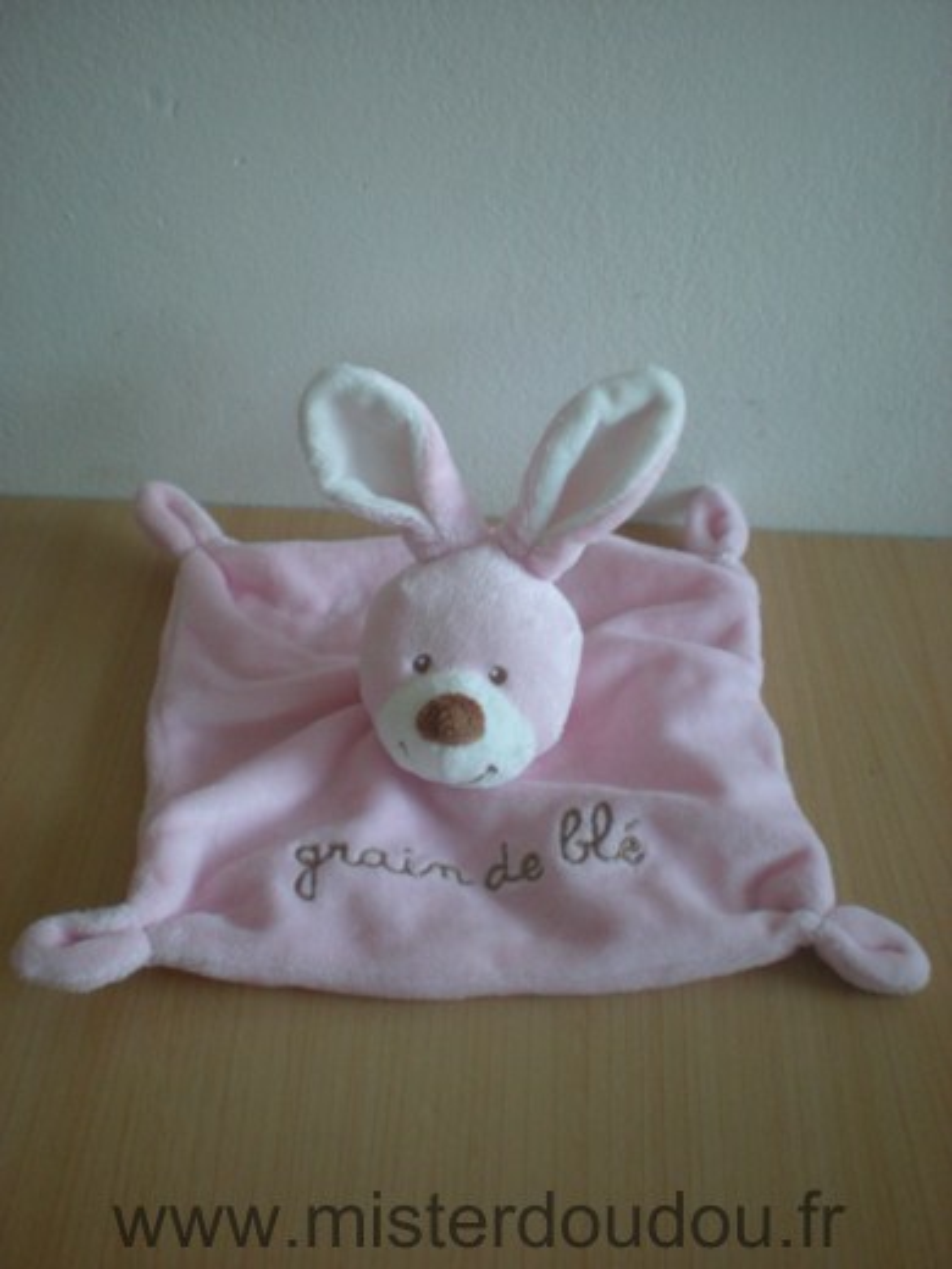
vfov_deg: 49.0
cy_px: 634
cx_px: 476
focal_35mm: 38
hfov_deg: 37.7
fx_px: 1393
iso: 200
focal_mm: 6.3
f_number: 3.1
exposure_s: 1/43
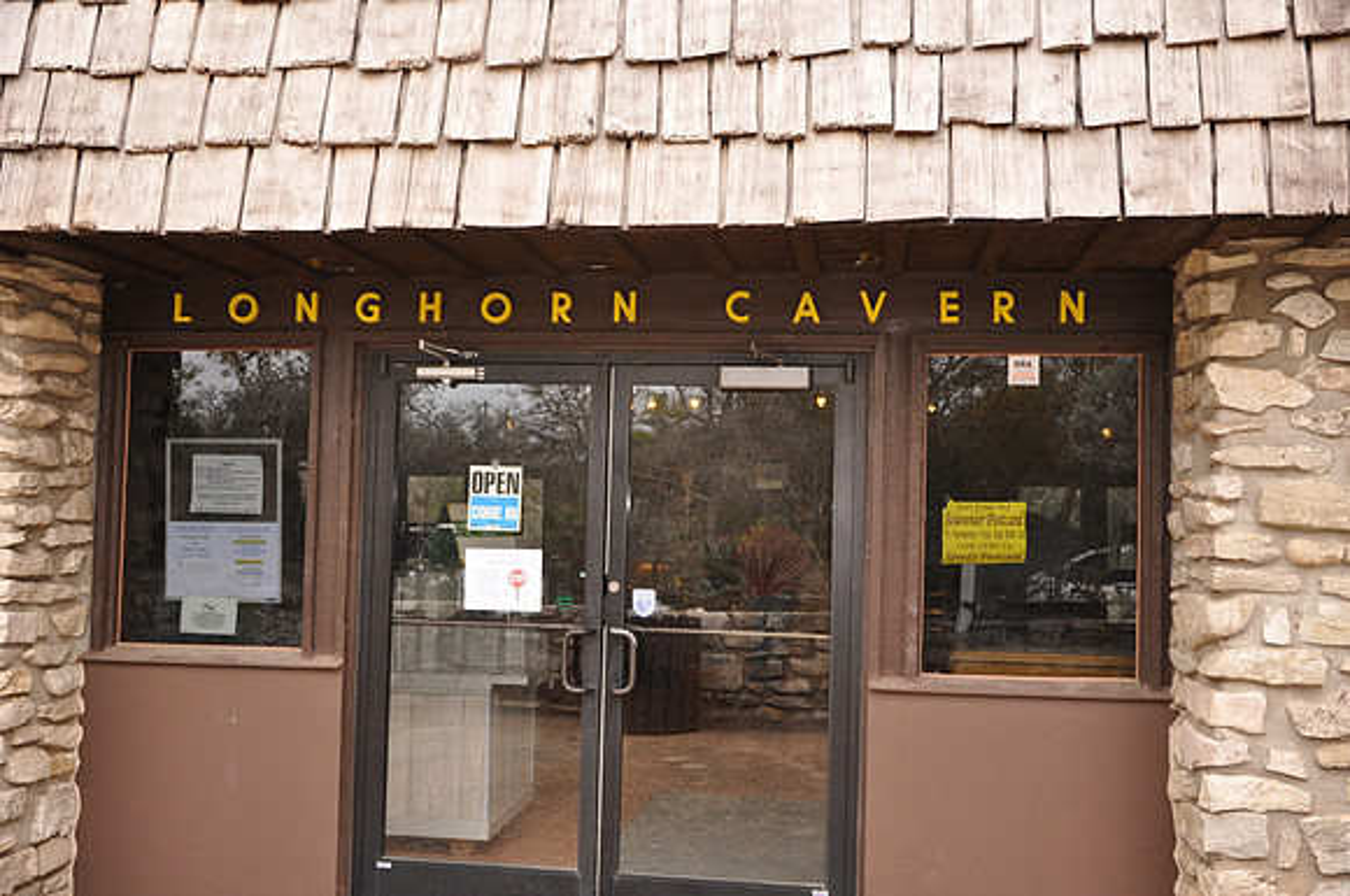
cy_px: 448
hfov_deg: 53.2
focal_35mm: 36
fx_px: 1348
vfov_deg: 36.8
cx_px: 675
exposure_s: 1/125
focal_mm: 24
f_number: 3.8
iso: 720
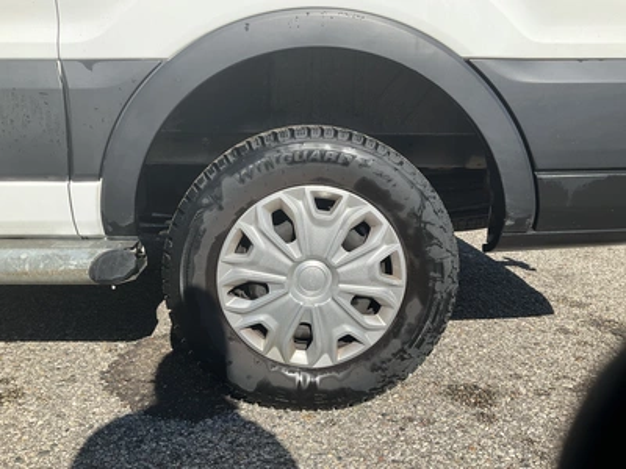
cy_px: 234
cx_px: 313
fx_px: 524
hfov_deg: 61.7
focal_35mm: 29
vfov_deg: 48.2
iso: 25
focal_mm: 3
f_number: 1.8
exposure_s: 1/1912
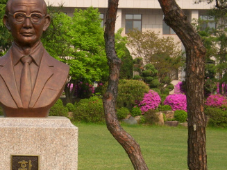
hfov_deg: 15.1
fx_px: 847
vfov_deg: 11.5
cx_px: 30
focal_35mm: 129
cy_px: 143
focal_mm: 11
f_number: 3.7
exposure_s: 1/500
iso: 100
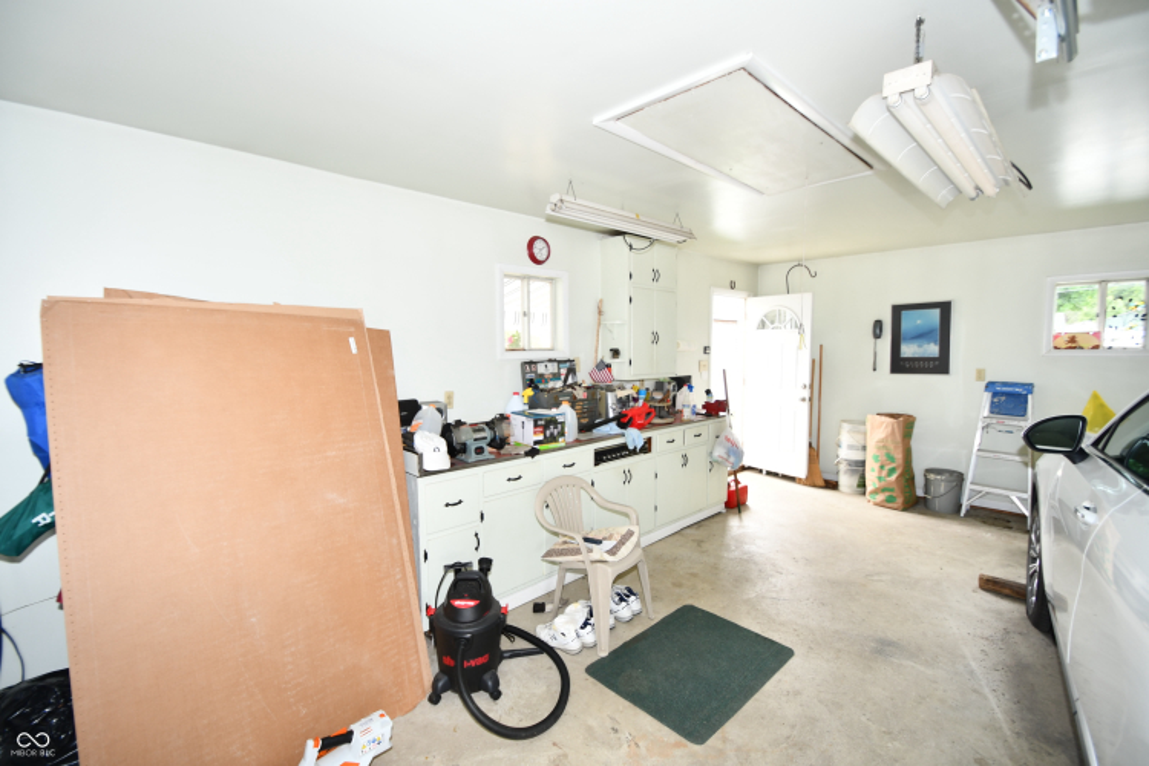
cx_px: 574
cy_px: 383
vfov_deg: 77.3
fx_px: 479
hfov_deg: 100.4
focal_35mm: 15
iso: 220
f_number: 4
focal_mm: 10
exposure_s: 1/60
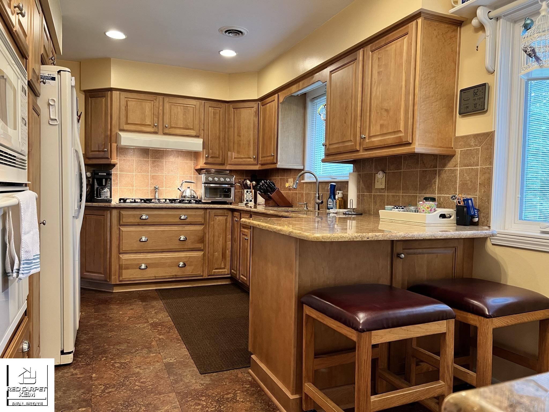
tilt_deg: -2.8
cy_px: 206
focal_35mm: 26
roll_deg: -1.6
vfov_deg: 53.1
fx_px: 412
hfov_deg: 67.3
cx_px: 274
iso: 200
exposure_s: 1/60
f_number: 1.5
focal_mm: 5.7
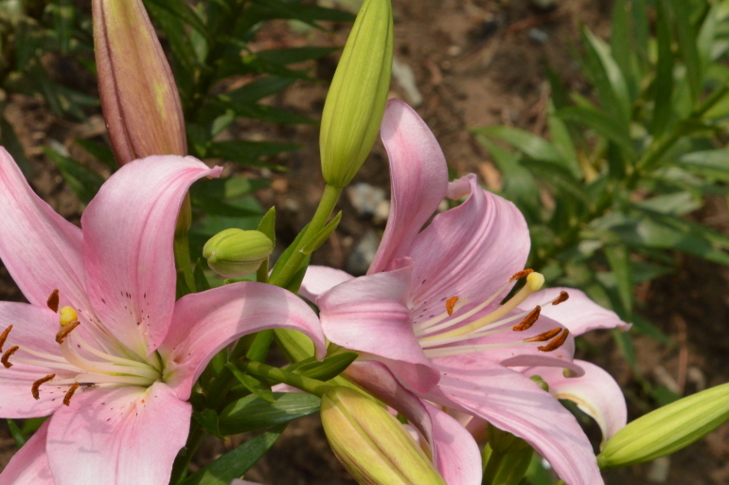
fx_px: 3433
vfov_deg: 8.1
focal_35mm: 170
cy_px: 264
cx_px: 252
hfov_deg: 12.1
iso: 560
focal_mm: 85
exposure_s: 1/250
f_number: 18
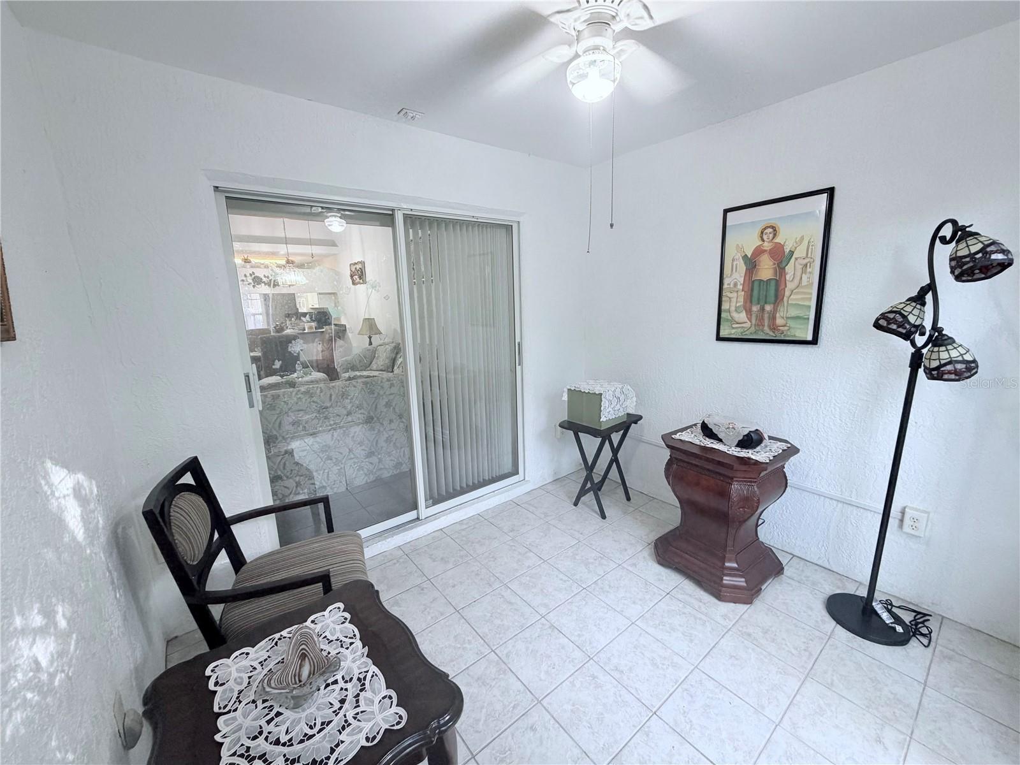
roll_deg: +2.4
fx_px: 413
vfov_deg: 85.7
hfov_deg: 102.1
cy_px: 382
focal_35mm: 14
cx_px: 510
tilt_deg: -12.5
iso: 250
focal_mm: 2.22
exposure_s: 1/60
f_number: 2.2
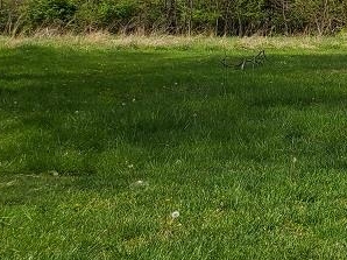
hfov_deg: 21.5
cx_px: 470
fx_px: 811
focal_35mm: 81
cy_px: -24
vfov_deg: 17.6
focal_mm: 4.3
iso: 50
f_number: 2.4
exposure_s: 1/1404
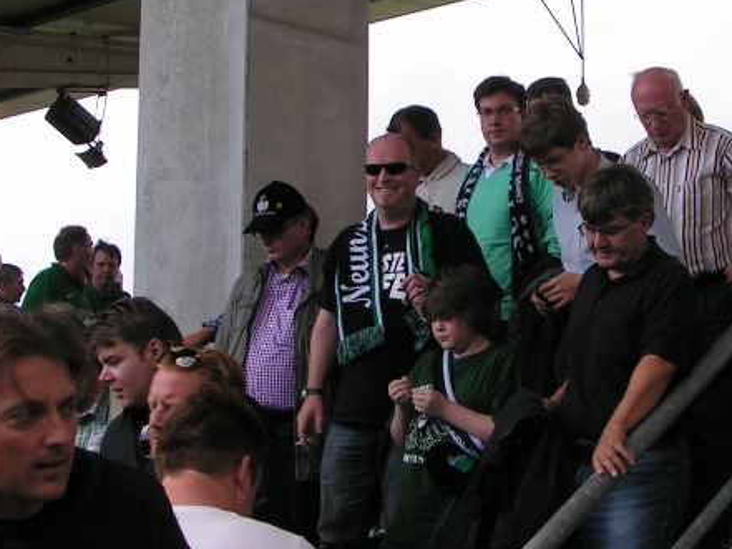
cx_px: 442
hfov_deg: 25.0
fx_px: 1650
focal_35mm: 78
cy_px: 267
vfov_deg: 18.9
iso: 50
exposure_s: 1/160
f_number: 5
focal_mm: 6.6
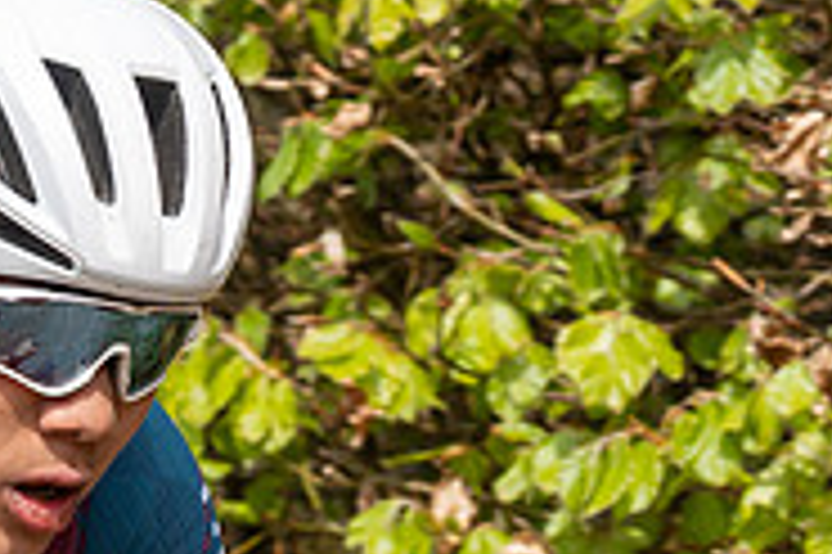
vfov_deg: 3.9
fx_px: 8082
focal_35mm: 350
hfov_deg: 5.9
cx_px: 79
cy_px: 697
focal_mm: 70
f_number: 5
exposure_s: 1/1000
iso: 250
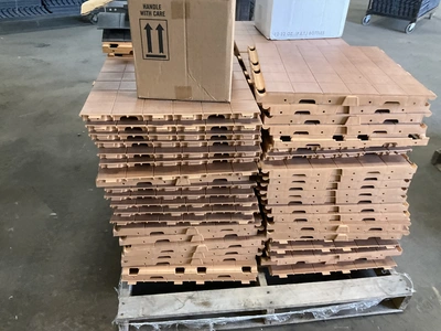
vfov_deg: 48.2
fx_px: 369
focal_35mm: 29
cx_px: 220
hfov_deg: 61.7
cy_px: 166
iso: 200
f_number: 1.8
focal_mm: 3
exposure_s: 1/60
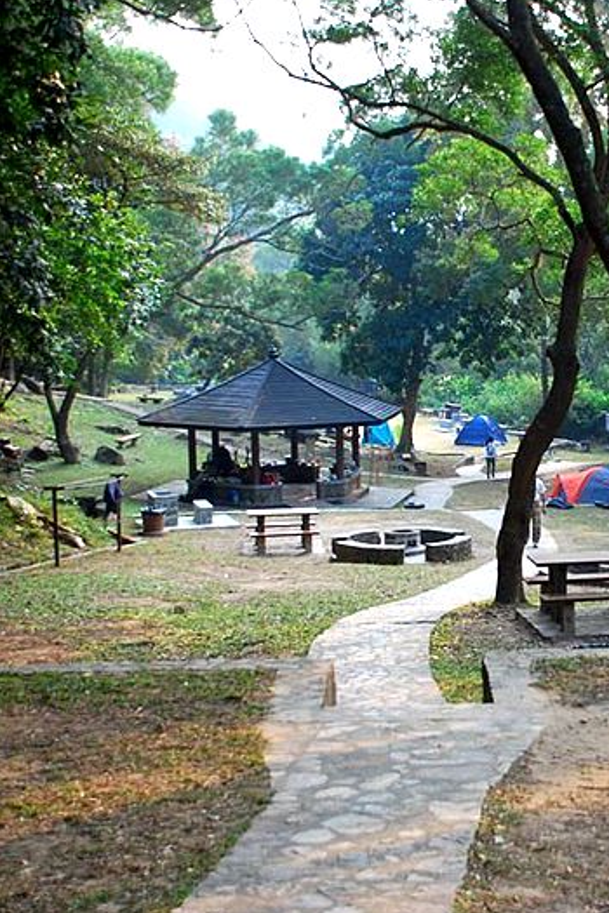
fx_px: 1624
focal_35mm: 64
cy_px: 453
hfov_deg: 20.8
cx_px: 553
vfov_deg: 31.4
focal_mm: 28
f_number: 4
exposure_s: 1/200
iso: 250
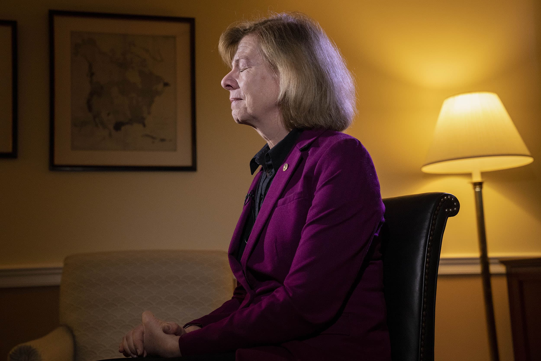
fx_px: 857
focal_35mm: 57
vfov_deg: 23.8
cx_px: 270
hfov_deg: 35.1
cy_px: 180
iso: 3200
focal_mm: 57
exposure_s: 1/200
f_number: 4.5
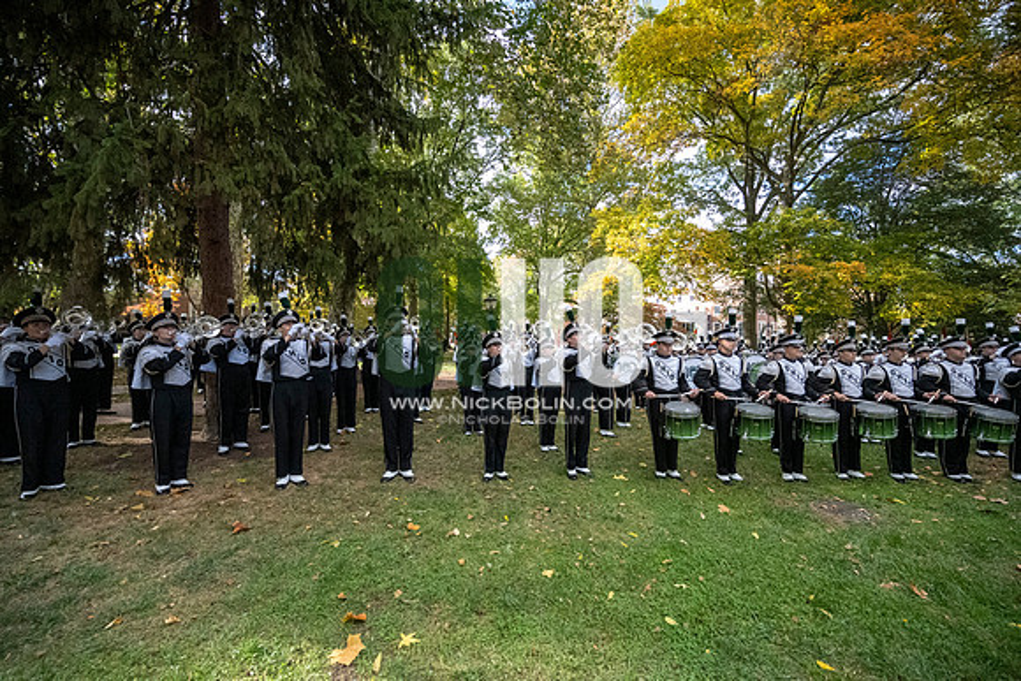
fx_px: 397
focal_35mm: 14
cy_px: 340
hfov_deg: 104.2
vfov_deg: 81.2
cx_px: 510
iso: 6400
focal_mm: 14
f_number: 4
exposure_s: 1/8000
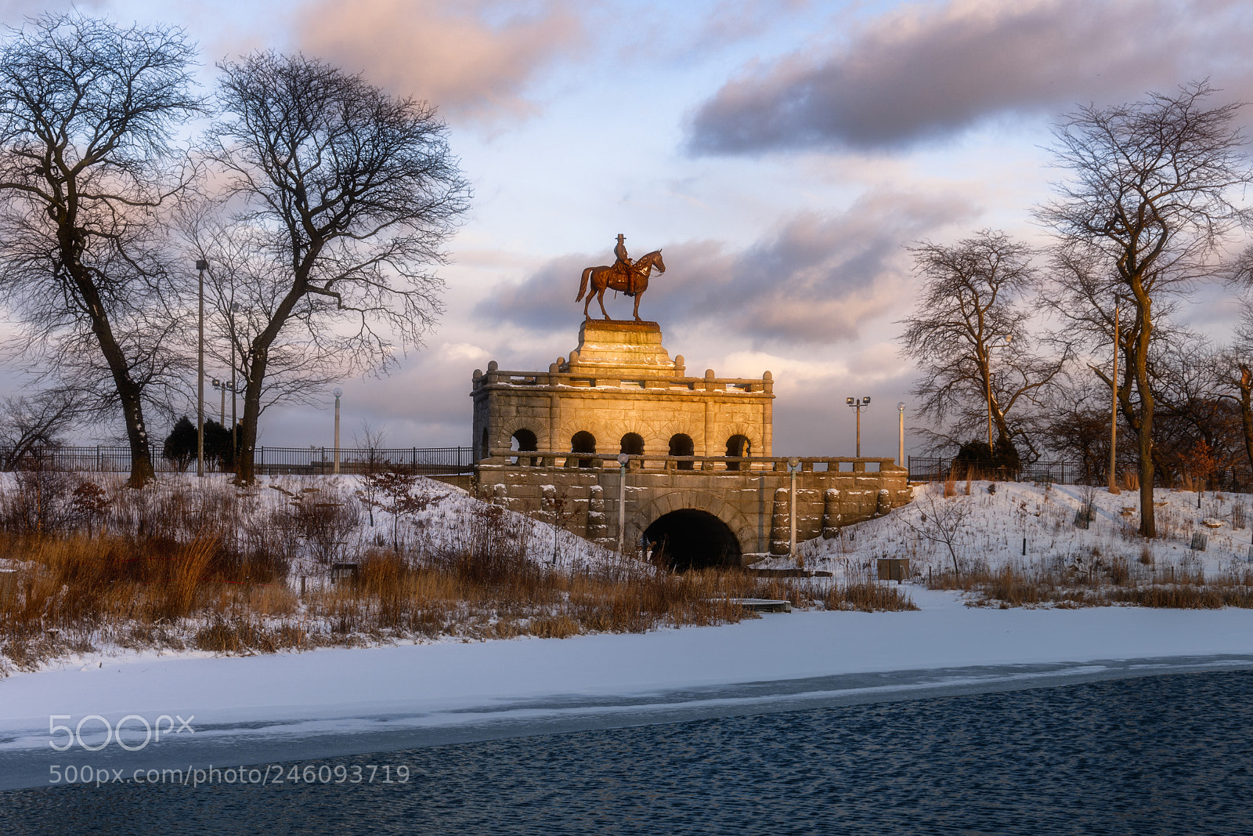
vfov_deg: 31.9
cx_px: 626
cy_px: 418
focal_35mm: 42
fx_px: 1462
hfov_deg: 46.4
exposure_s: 1/125
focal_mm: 42
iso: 125
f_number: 8
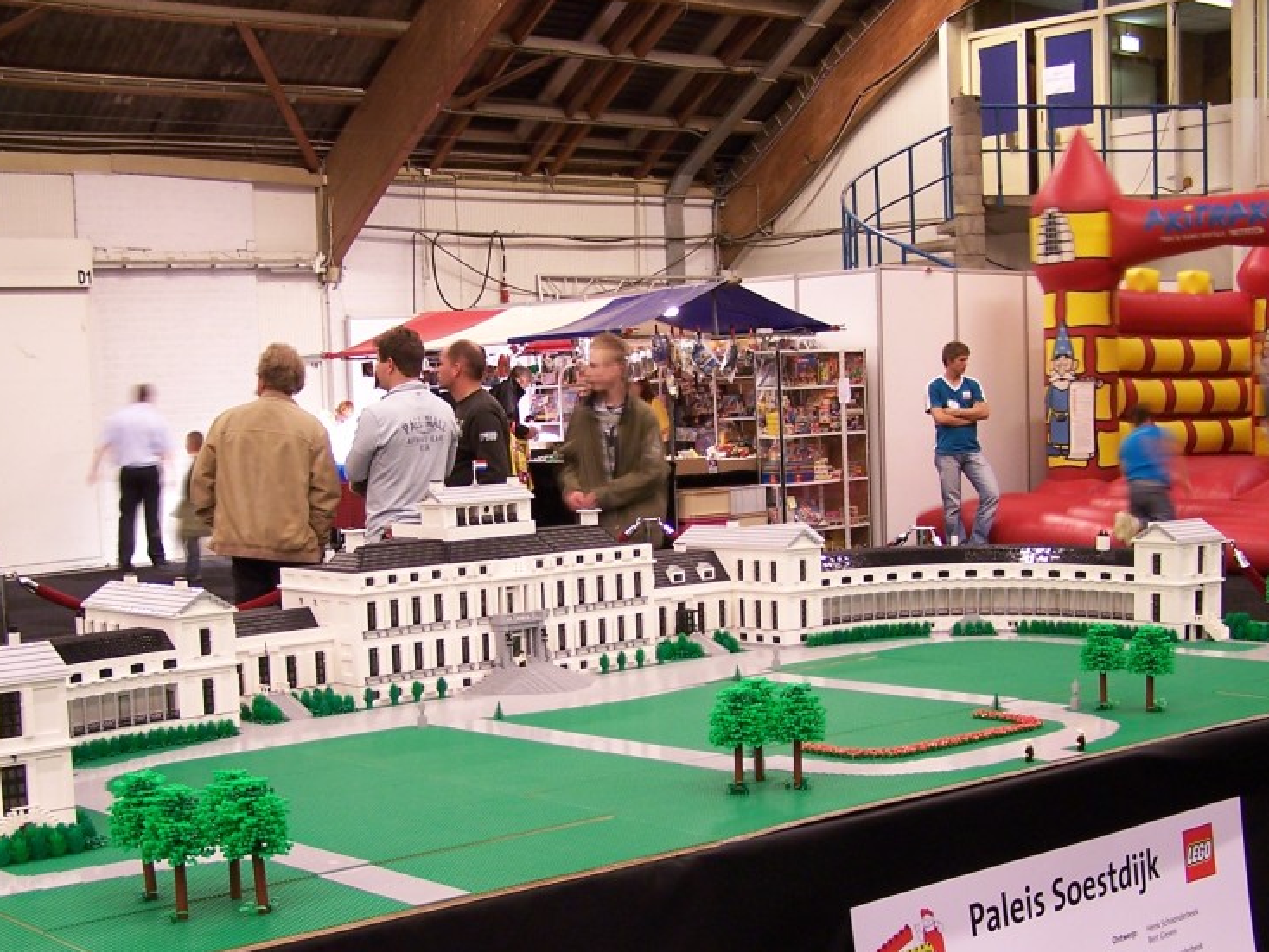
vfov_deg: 27.3
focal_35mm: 53
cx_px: 617
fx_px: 1944
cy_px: 650
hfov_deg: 36.2
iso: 80
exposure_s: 1/3
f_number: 2.8
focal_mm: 6.3
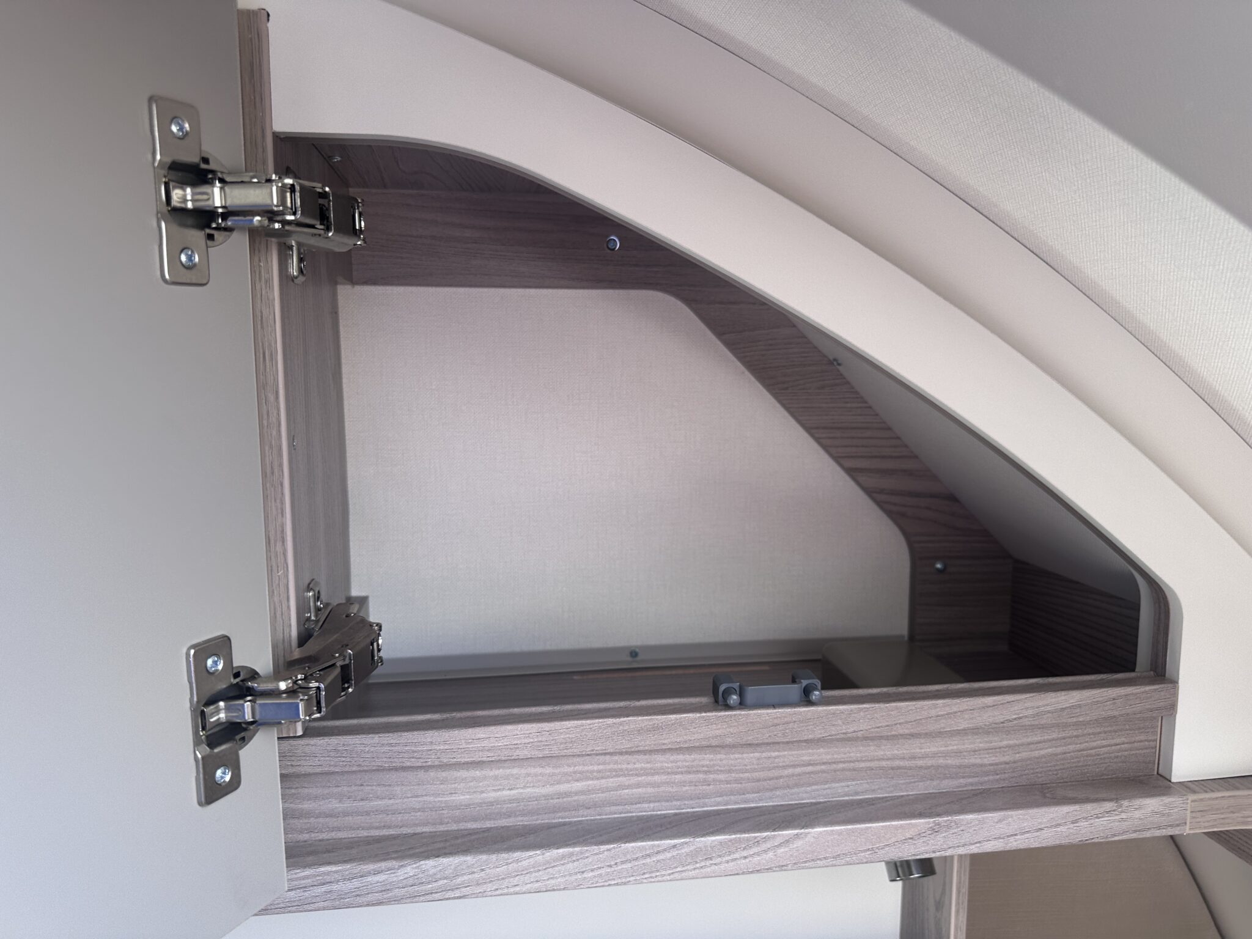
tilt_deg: -10.4
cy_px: 470
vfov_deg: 56.8
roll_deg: +0.8
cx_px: 626
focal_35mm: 24
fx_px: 868
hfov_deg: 71.6
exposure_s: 1/130
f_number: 1.78
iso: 64
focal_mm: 6.86
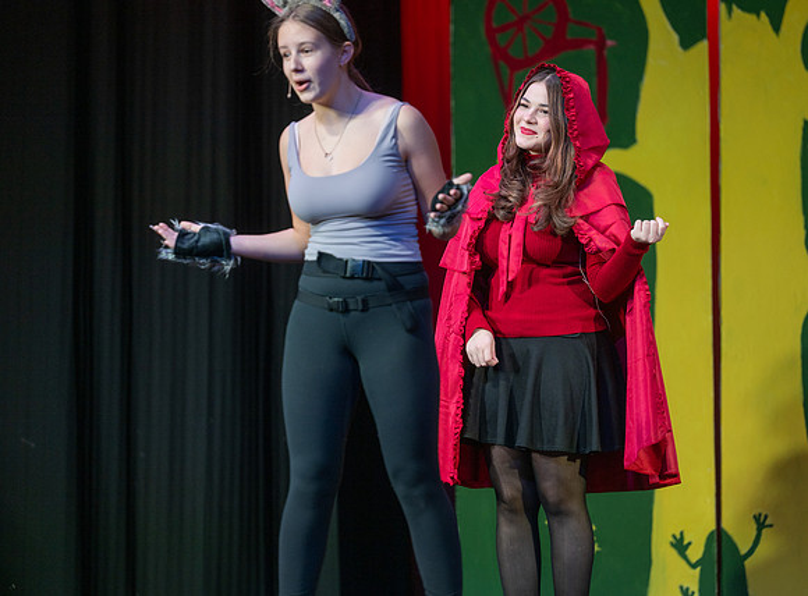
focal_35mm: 200
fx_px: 4637
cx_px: 390
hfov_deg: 10.0
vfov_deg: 7.4
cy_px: 270
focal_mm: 165
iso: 450
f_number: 2.8
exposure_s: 1/320
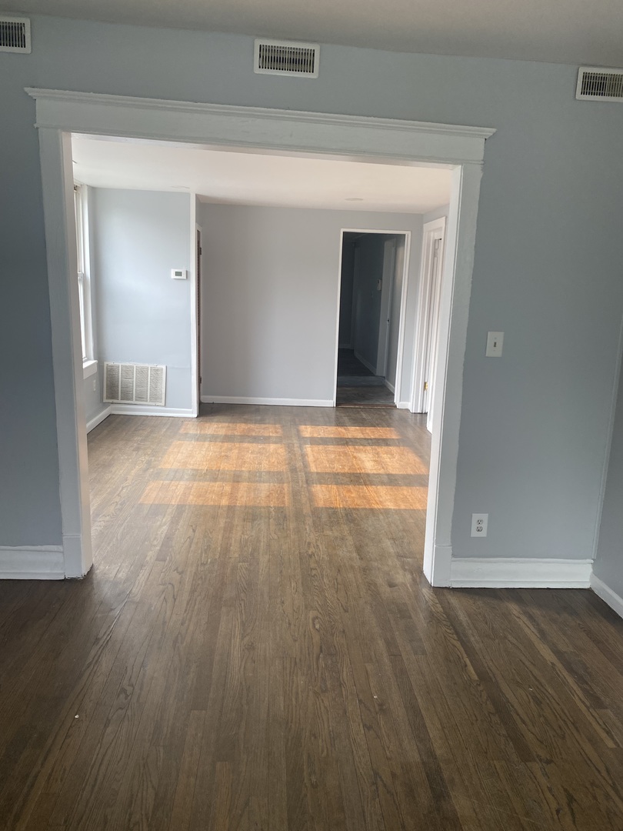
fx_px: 624
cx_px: 312
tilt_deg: -12.0
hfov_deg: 53.1
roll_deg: -1.7
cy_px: 416
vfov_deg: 67.3
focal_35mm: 26
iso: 80
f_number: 1.8
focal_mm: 4.25
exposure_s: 1/122
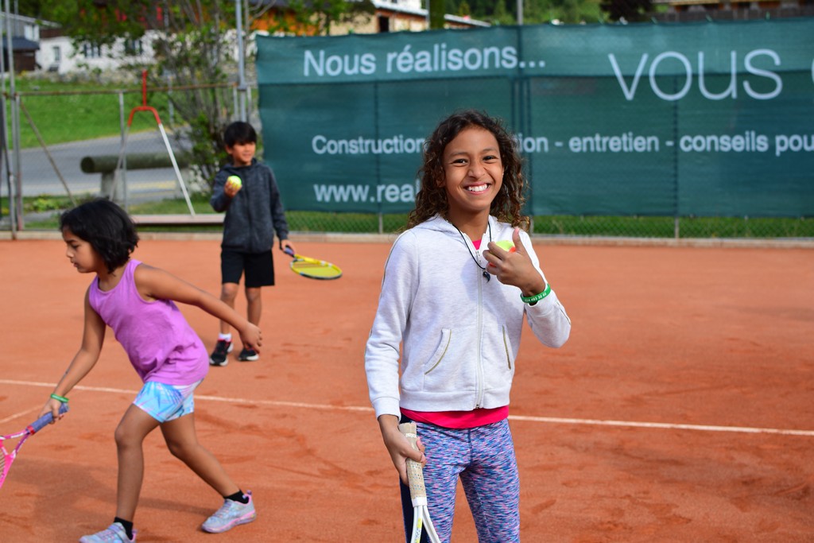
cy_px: 272
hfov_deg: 37.8
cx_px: 407
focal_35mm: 52
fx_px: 1187
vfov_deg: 25.8
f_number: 3.5
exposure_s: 1/640
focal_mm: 35
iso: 100
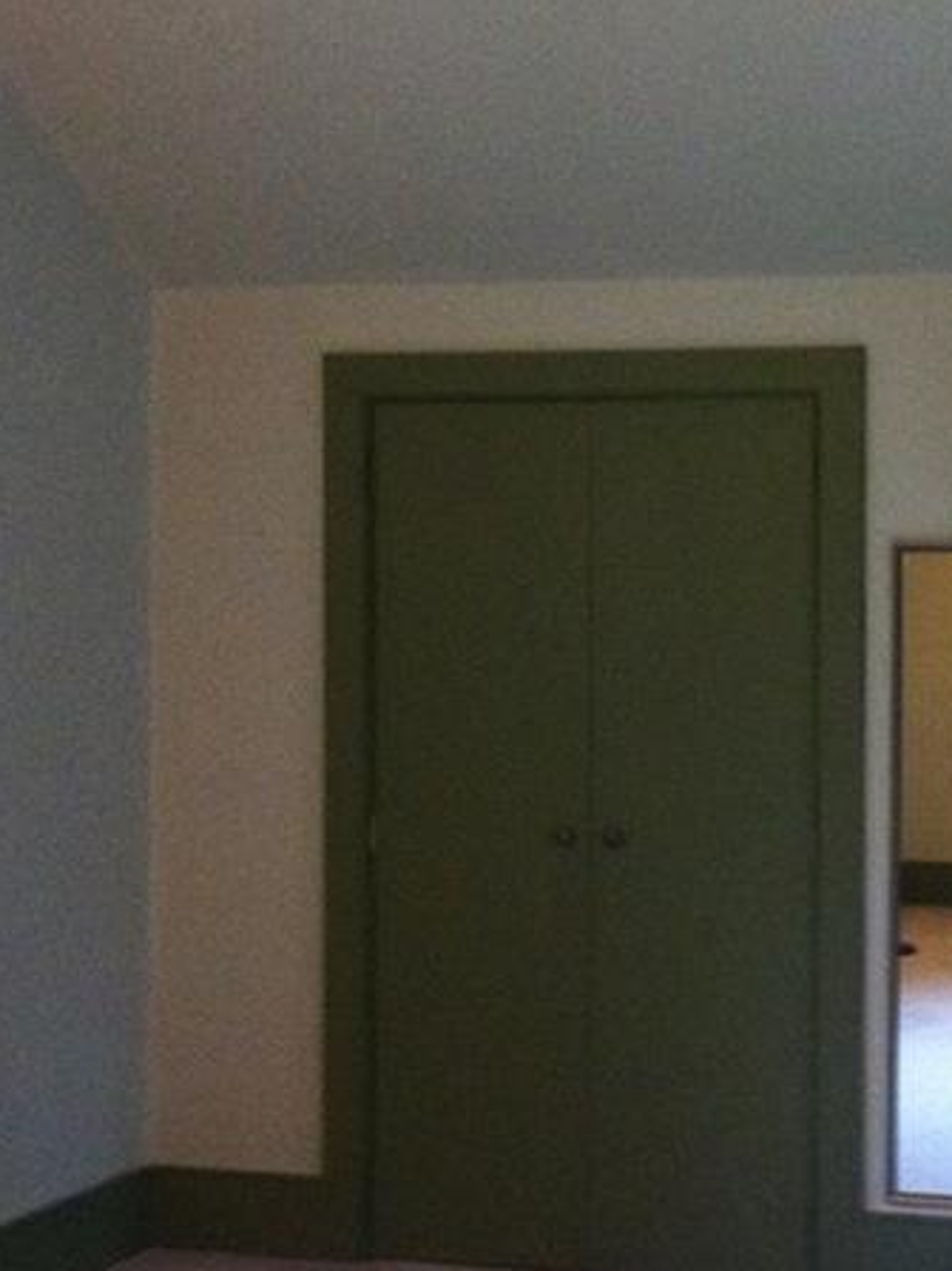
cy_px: 583
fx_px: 2935
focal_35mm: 80
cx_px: 898
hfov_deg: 18.1
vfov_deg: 24.4
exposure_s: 1/17
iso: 320
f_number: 2.8
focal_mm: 3.85
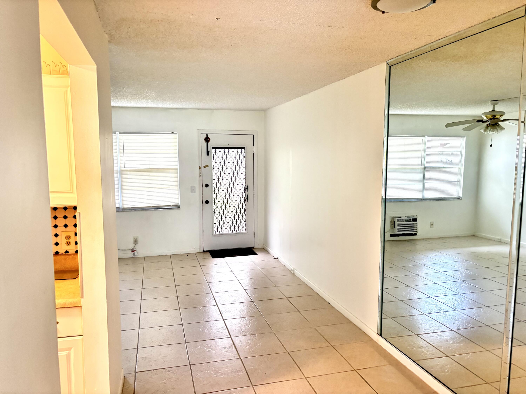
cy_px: 197
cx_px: 263
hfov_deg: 67.3
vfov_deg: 53.1
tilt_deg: -6.6
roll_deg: -0.2
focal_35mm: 26
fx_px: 395
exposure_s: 1/40
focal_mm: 5.96
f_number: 1.6
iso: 400
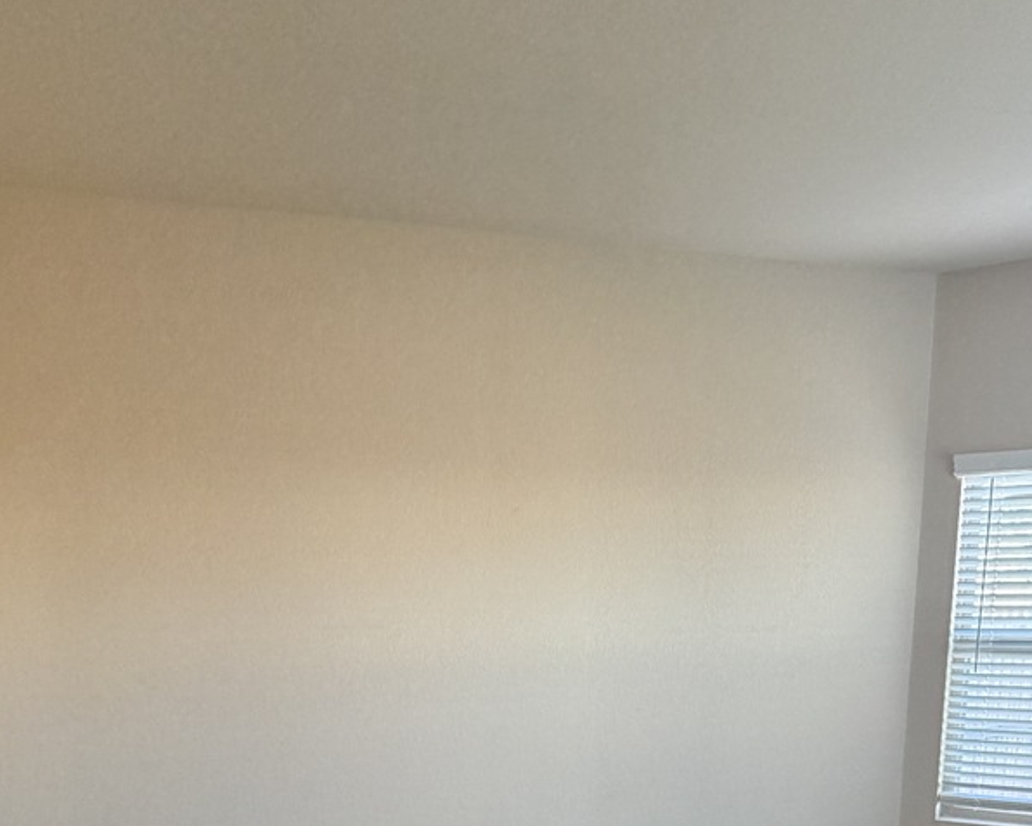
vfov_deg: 39.4
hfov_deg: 53.6
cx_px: 642
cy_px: 823
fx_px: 1008
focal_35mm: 33
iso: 320
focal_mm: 2.22
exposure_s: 1/100
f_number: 2.2
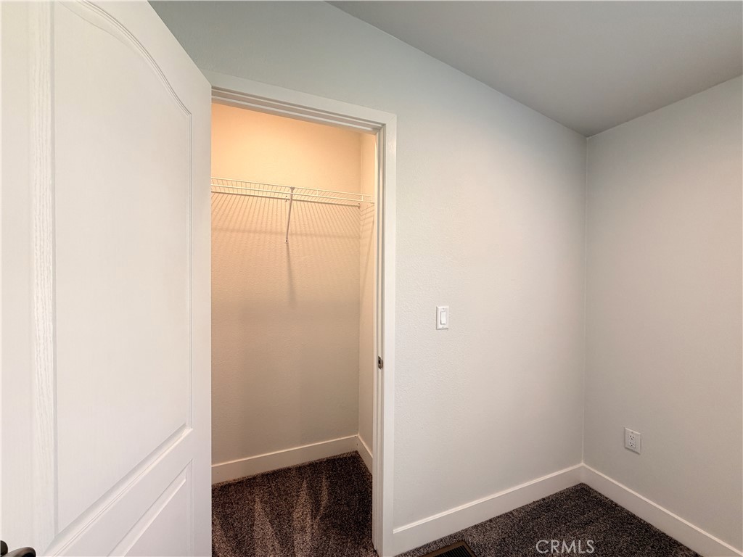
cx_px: 372
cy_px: 278
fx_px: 300
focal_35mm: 14
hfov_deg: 102.1
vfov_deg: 85.7
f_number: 2.2
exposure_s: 1/120
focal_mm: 2.22
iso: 320
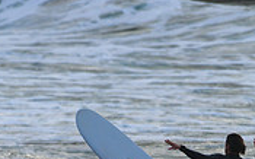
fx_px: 11824
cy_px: 230
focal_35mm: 1703
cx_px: 146
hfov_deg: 1.2
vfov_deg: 0.8
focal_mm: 500
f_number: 5.6
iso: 220
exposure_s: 1/1000
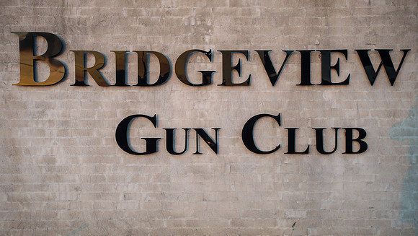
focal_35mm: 38
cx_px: 204
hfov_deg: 53.1
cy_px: 118
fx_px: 418
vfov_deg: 31.5
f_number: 4.5
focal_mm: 35
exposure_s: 1/125
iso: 200
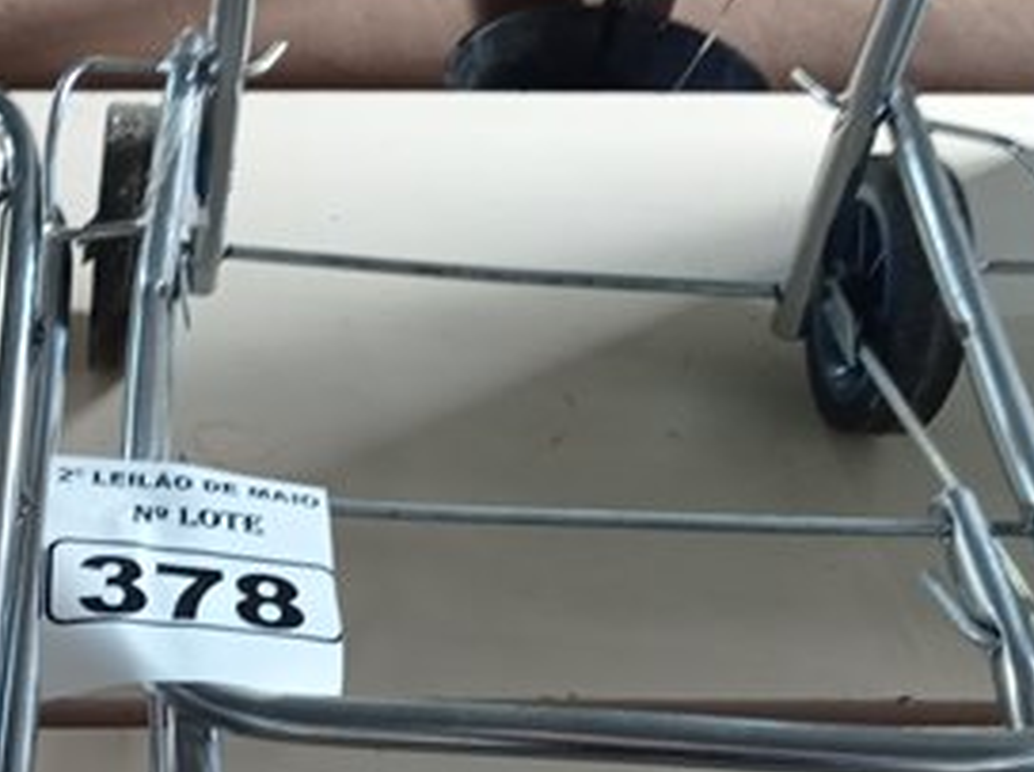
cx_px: 46
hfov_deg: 28.0
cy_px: 496
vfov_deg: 22.1
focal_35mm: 66
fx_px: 1968
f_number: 1.79
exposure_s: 1/24
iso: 489
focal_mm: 4.7
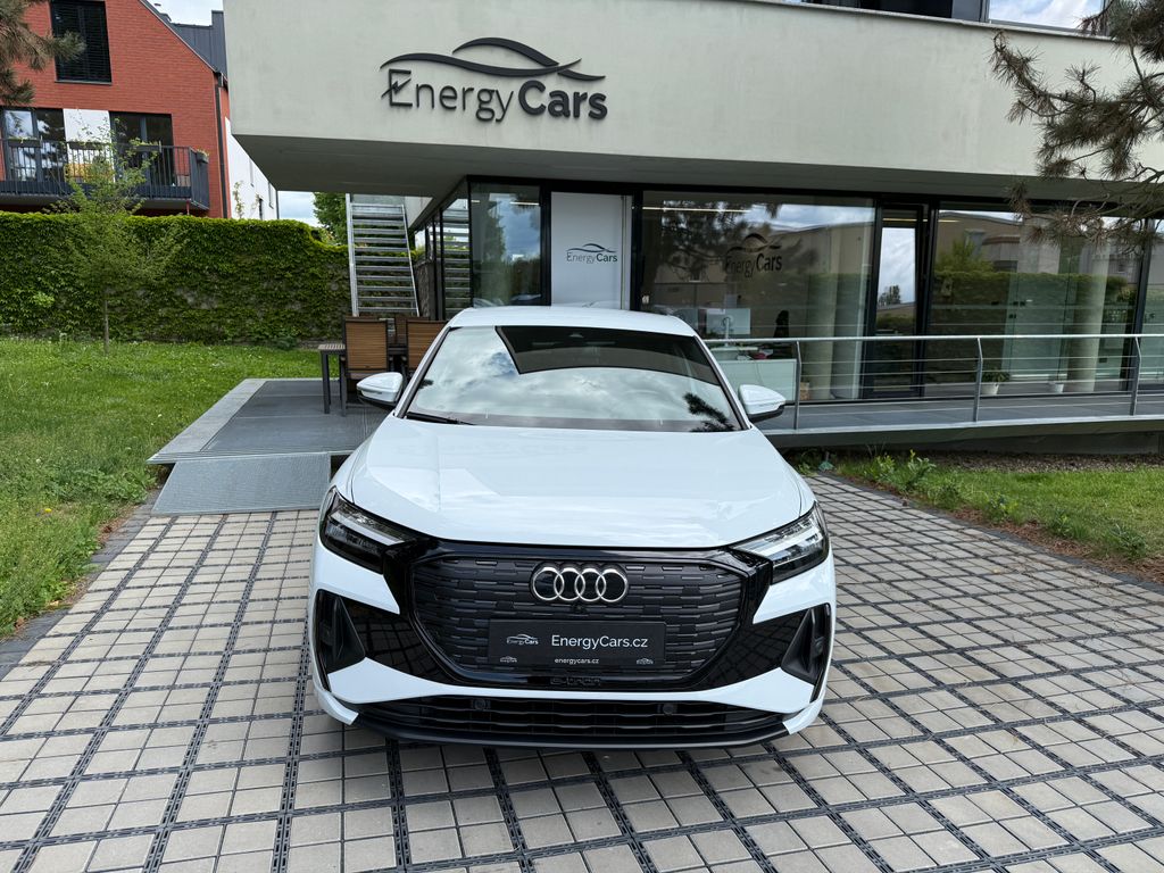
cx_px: 582
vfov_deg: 56.8
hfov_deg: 71.6
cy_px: 436
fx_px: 807
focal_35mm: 24
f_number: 1.78
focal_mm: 6.76
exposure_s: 1/1812
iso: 80
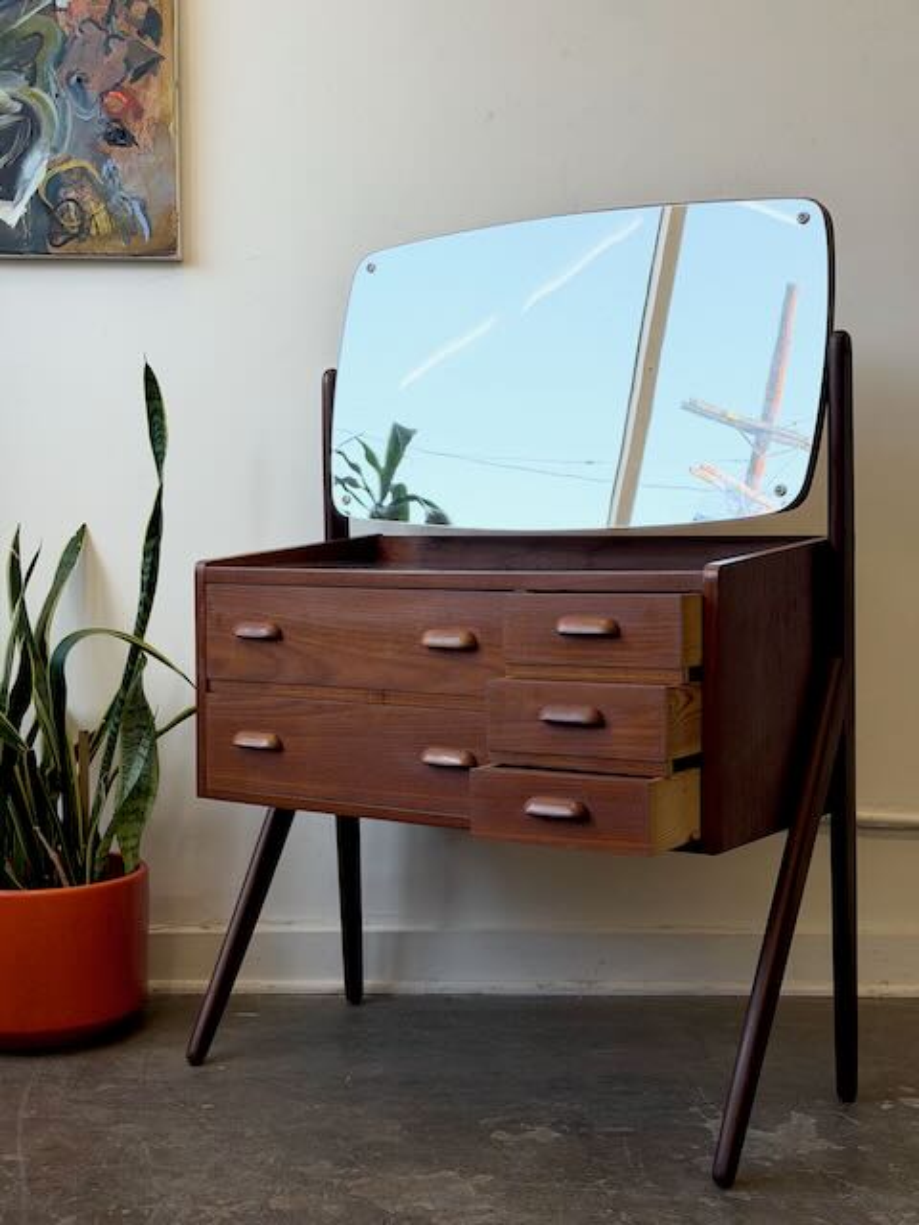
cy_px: 612
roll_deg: +0.5
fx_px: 1699
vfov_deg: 39.7
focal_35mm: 48
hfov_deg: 30.3
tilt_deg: -2.5
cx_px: 460
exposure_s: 1/328
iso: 80
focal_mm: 6.76
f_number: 1.78
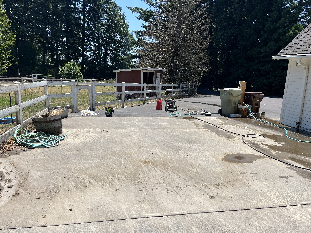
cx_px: 156
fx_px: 234
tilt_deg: -11.0
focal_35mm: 26
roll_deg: -1.8
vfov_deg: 53.1
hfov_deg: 67.3
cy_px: 116
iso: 50
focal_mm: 5.1
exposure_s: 1/3135
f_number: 1.6
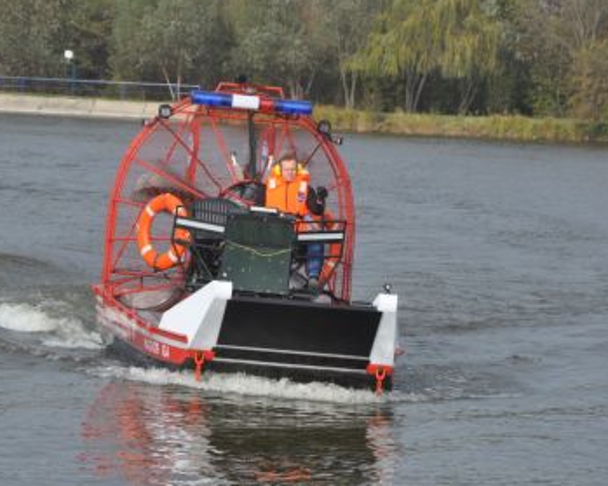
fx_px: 3808
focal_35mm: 212
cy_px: 199
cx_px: 244
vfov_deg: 7.3
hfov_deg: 9.1
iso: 200
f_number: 10
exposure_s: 1/400
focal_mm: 105
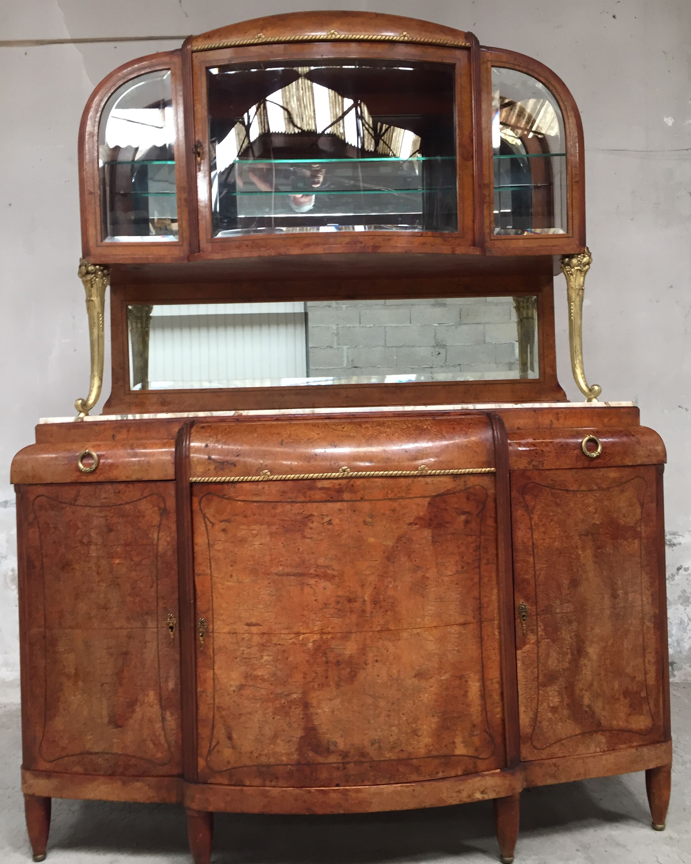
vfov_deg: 57.2
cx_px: 352
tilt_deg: +1.1
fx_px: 792
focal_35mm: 31
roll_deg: +1.7
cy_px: 450
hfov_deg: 47.1
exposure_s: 1/33
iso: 80
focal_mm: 4.15
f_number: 2.2
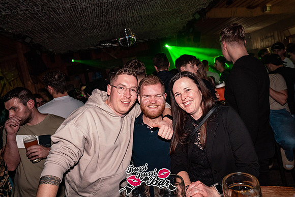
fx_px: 205
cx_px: 148
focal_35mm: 25
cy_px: 98
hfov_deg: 71.5
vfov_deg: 51.3
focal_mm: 25
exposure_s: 1/60
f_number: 4.5
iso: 1600
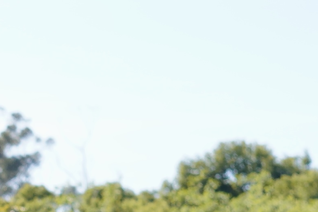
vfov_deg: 3.5
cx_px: -357
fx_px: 3383
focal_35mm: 383
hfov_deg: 5.3
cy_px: 662
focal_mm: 50
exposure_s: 1/250
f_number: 4.5
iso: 100
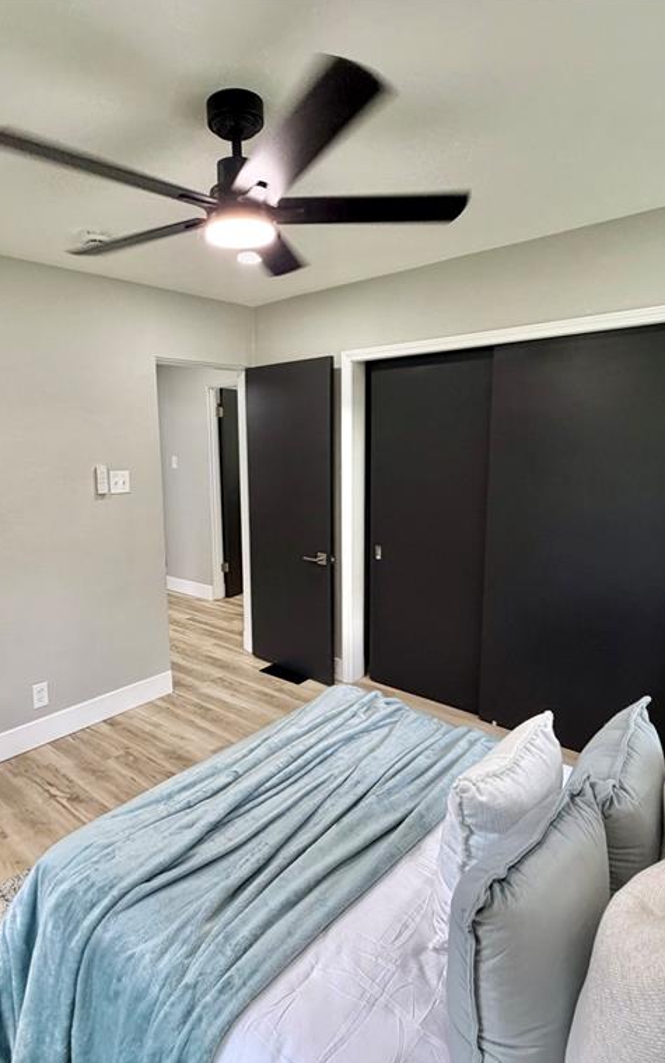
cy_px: 530
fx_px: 580
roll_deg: +1.2
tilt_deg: -9.5
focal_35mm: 20
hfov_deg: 59.4
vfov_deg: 85.1
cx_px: 281
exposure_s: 1/120
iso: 200
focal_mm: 2.22
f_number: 2.2
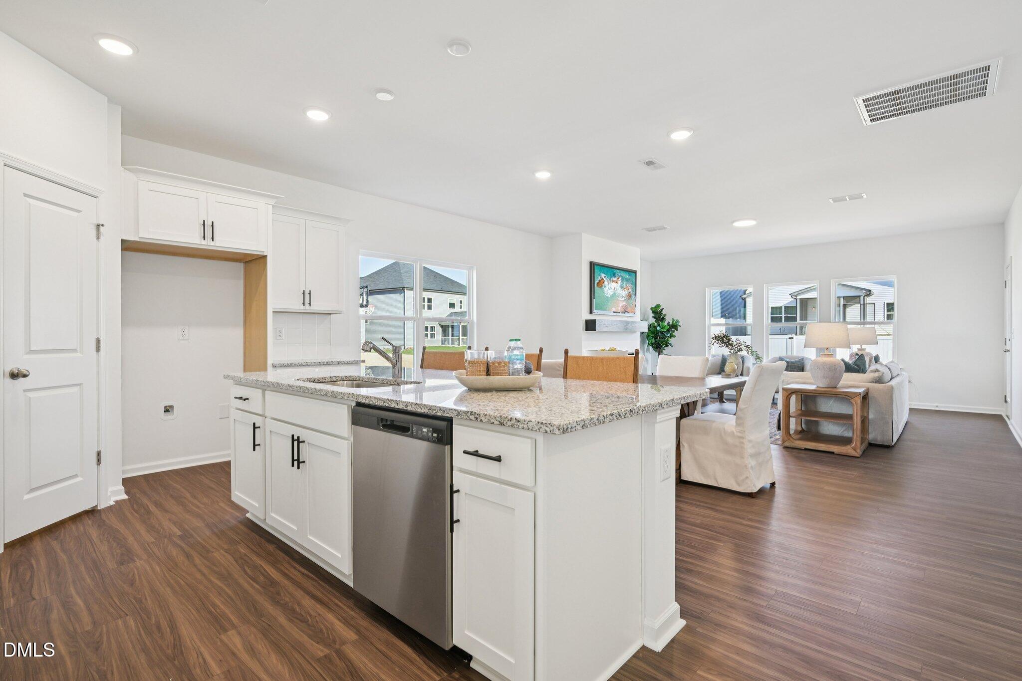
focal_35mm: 17
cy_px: 340
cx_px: 511
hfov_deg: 93.3
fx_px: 483
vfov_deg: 70.4
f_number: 8
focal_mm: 17
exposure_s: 1/20
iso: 250
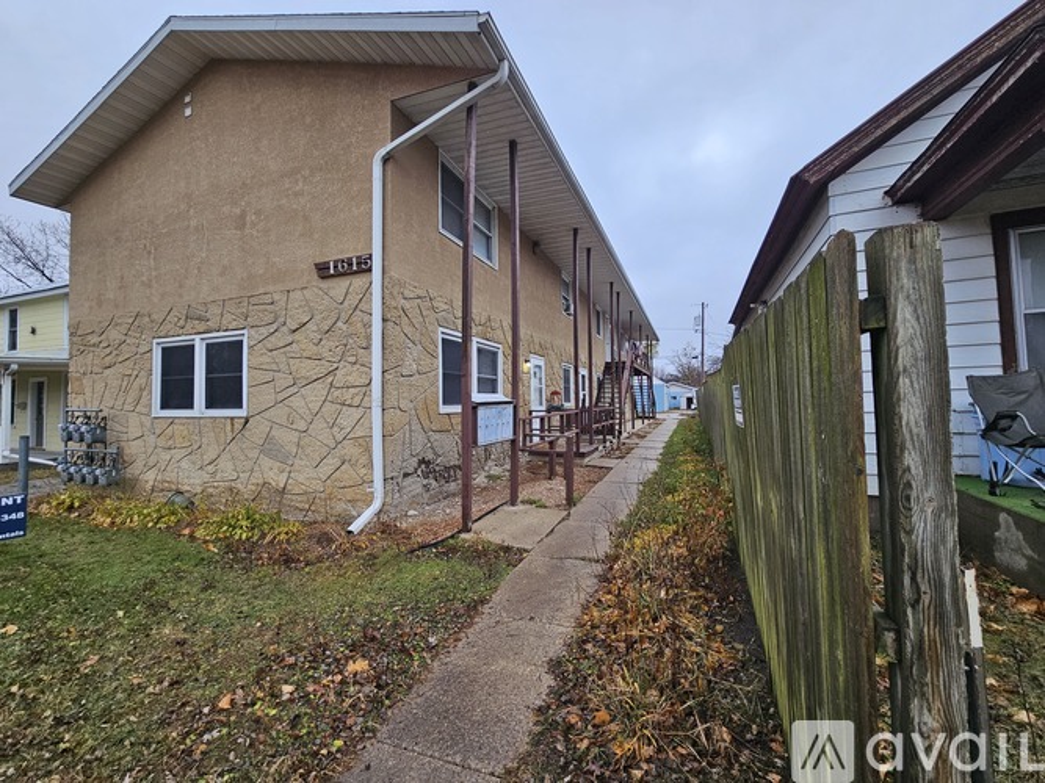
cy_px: 392
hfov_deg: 106.2
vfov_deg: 89.9
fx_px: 392
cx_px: 522
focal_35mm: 13
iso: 80
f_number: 2.2
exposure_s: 1/359
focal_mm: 2.2
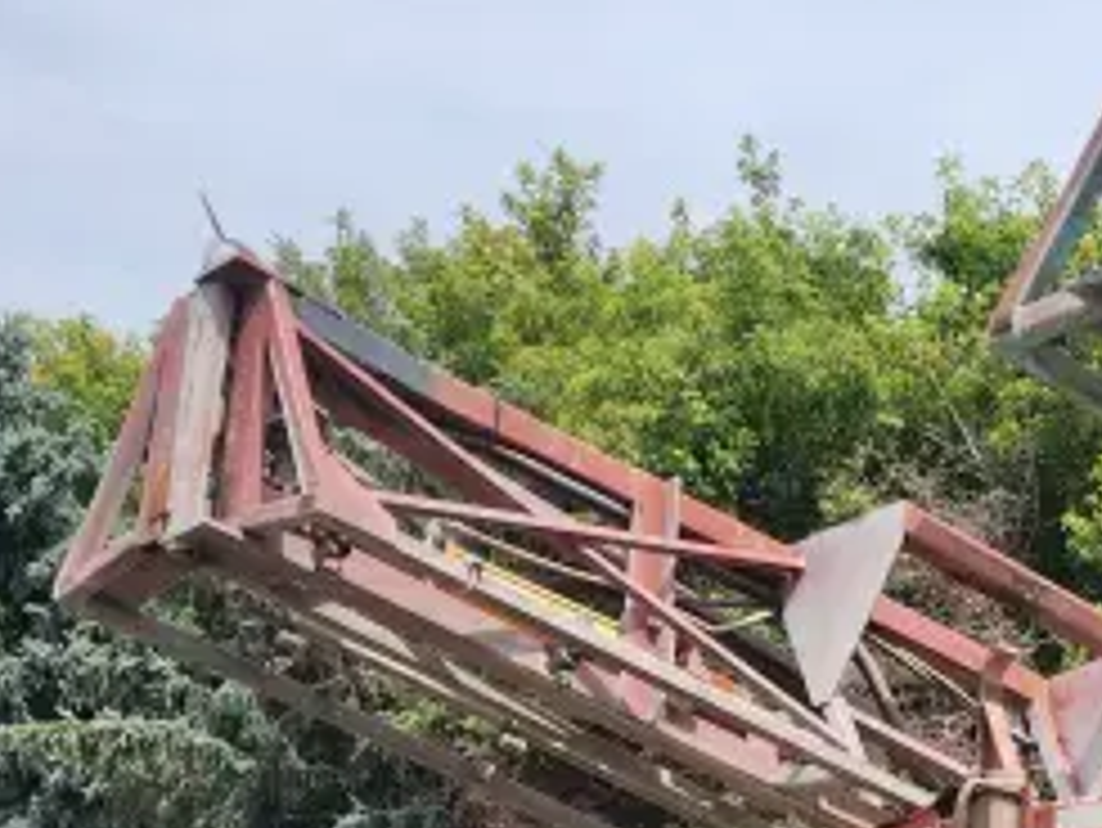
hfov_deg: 20.5
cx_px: 1273
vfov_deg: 15.4
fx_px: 2867
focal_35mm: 90
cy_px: 1184
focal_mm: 6.4
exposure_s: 1/1252
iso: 12
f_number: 1.8
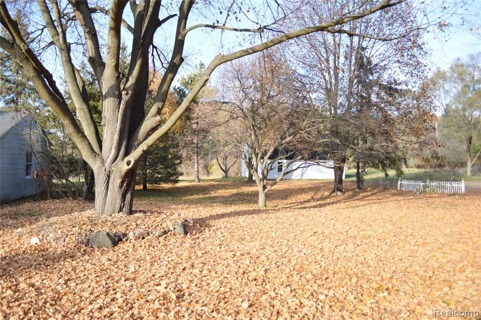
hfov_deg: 67.4
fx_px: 360
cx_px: 240
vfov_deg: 47.8
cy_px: 160
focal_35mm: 27
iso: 400
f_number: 4.5
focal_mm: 18
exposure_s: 1/1000
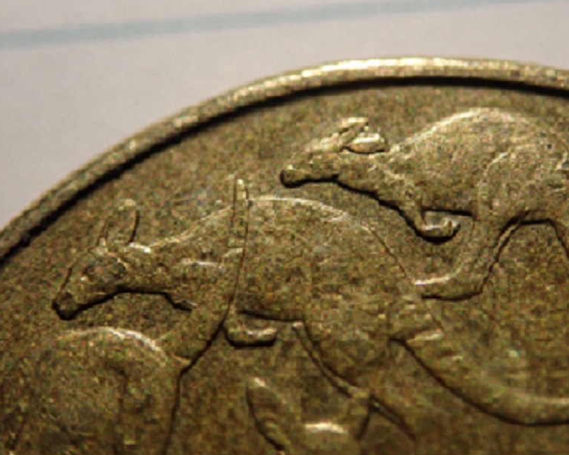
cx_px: 359
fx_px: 1516
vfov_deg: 17.1
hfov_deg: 21.2
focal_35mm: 90
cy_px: 190
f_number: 4
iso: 400
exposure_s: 1/250
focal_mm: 12.6
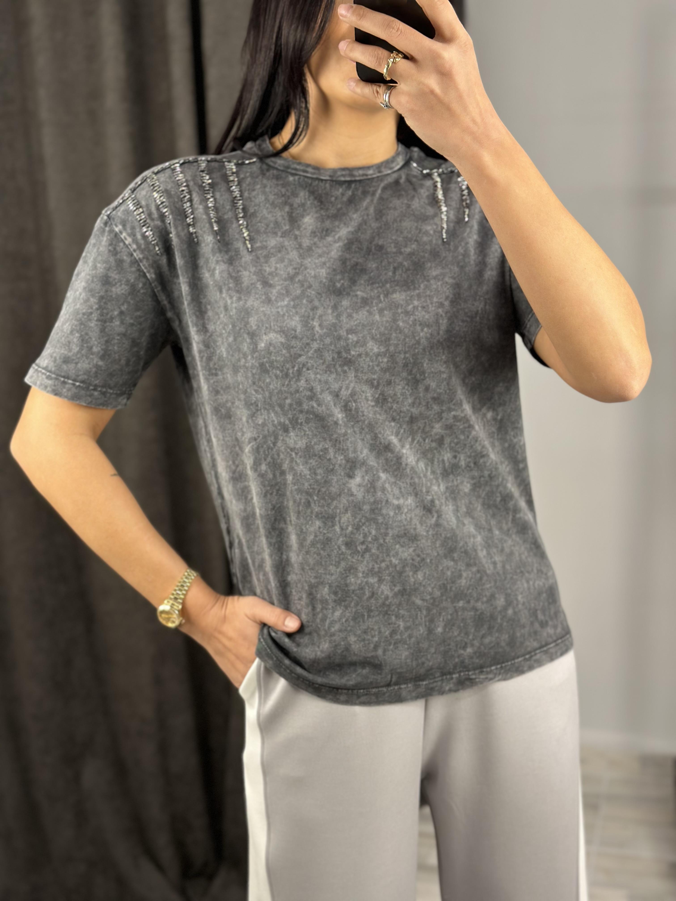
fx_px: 1250
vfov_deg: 39.7
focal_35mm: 48
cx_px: 338
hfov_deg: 30.3
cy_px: 450
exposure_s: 1/50
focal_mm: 6.86
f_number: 1.78
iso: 80
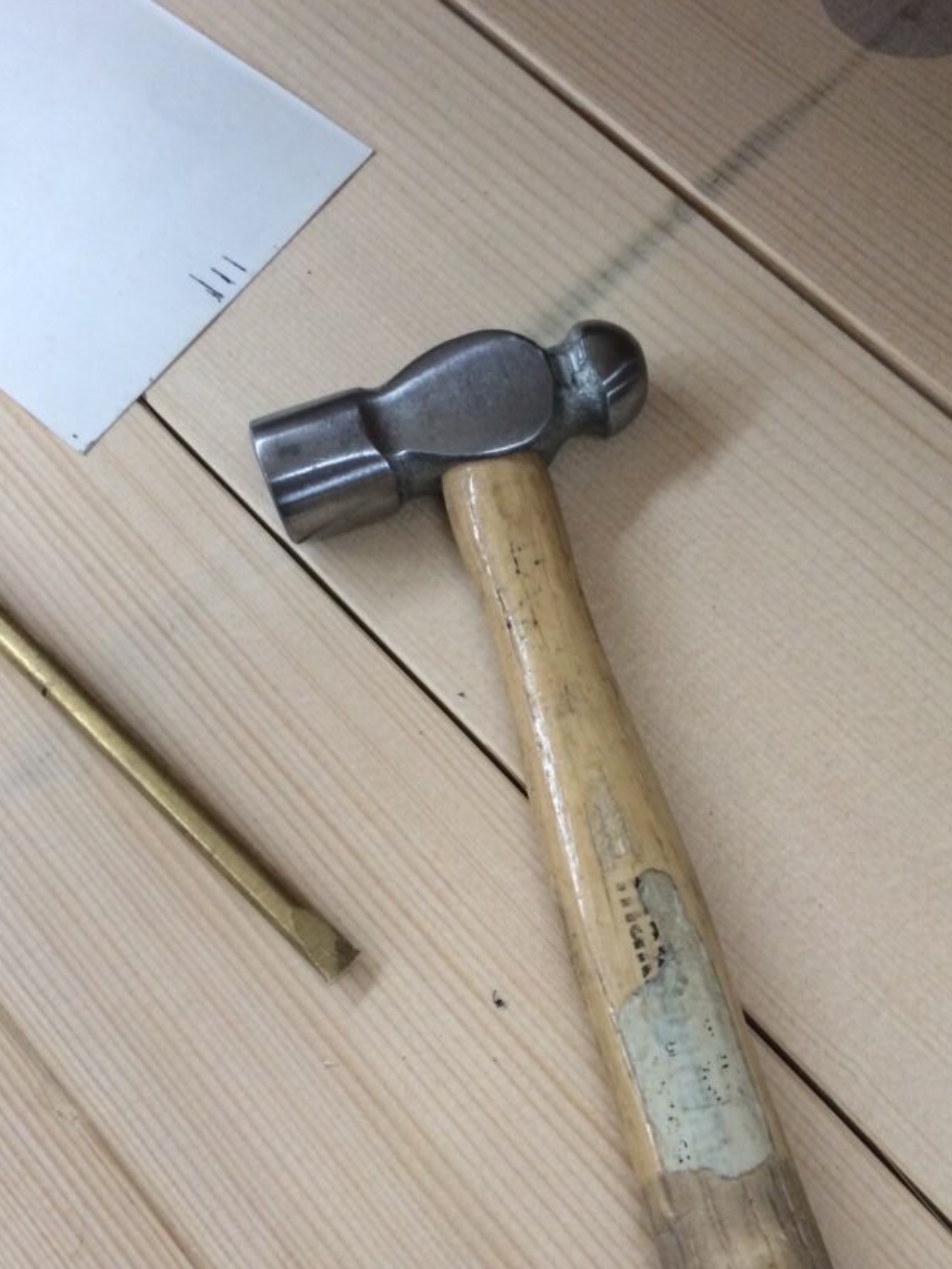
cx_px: 518
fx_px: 1320
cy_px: 704
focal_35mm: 36
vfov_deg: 51.2
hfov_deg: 39.6
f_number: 2.2
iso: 50
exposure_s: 1/30
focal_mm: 4.15
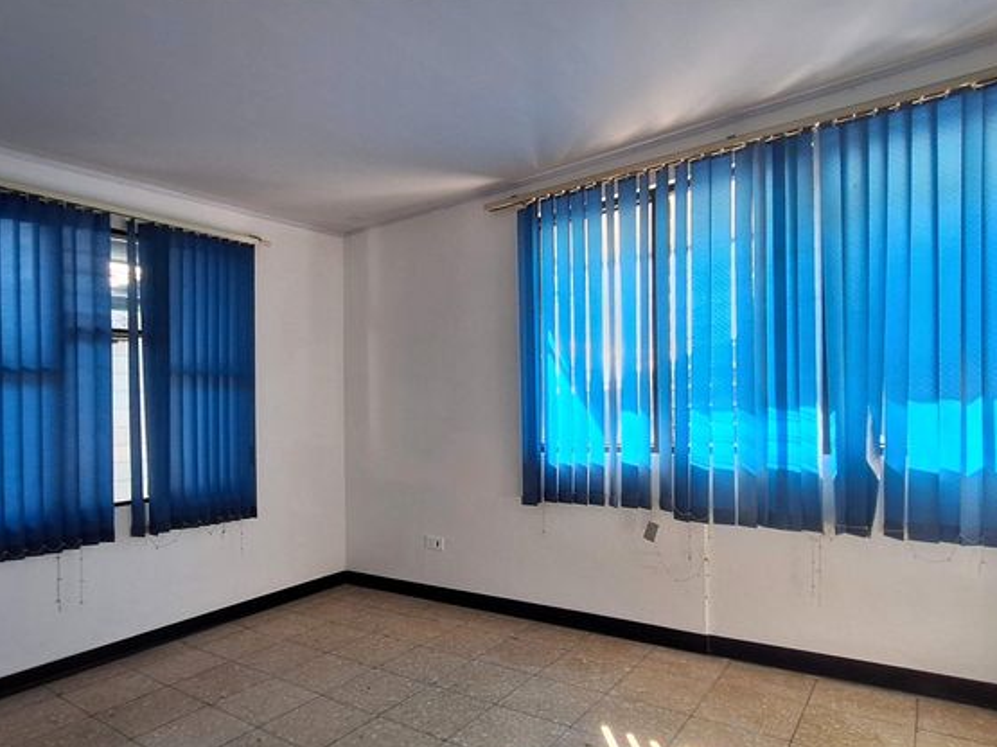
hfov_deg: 97.8
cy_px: 420
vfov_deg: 81.3
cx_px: 442
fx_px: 432
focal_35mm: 15
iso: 64
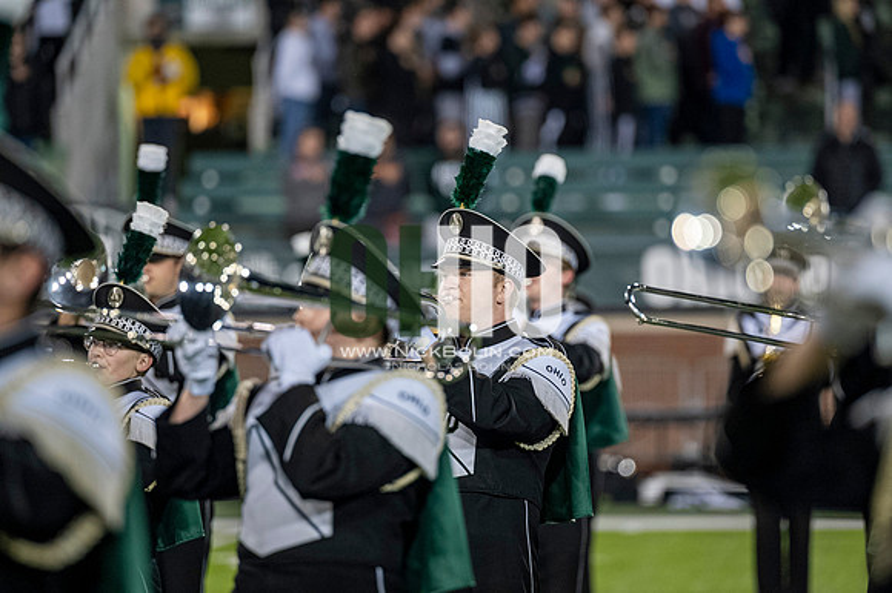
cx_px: 446
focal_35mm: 300
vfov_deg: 4.6
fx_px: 7429
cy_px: 296
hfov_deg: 6.9
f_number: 2.8
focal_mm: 200
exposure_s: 1/500
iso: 1000
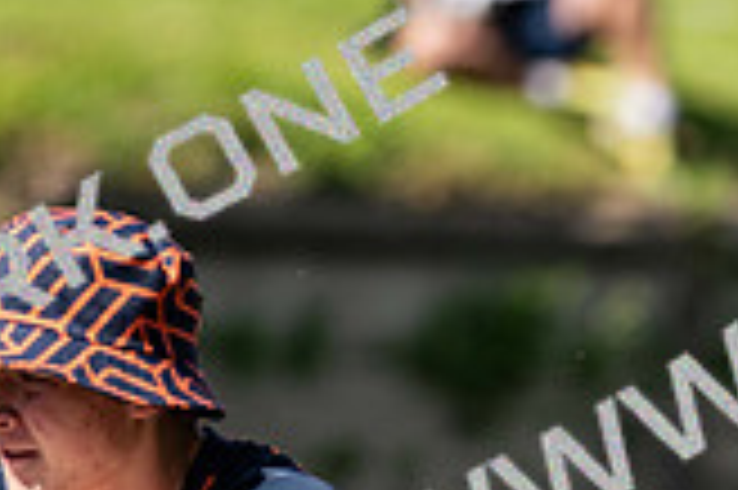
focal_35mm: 1064
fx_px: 21790
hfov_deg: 1.9
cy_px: 609
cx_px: 918
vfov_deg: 1.3
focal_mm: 300
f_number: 4
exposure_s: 1/2500
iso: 500
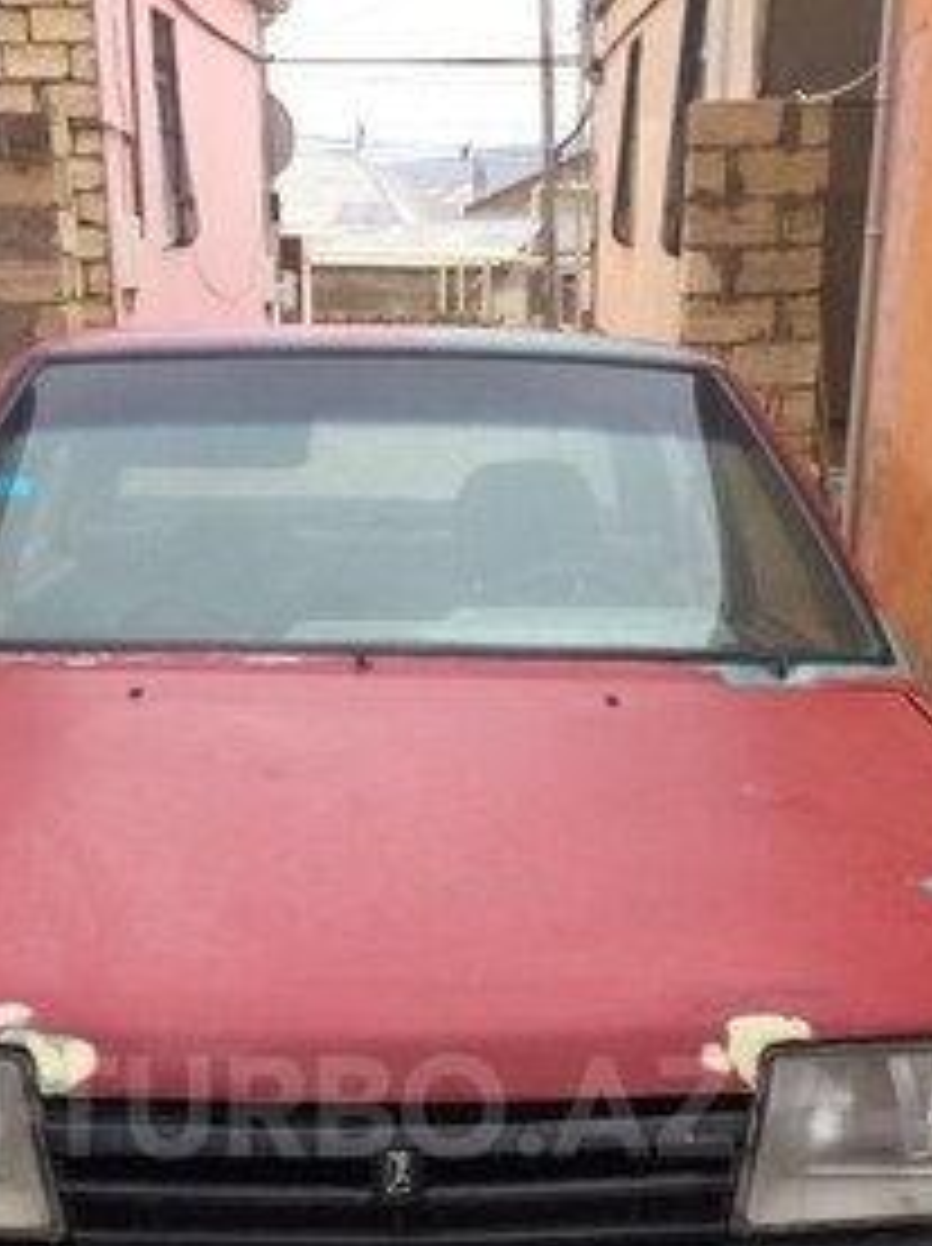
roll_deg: +1.1
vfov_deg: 34.9
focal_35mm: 52
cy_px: 1107
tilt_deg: -25.9
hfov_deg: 27.9
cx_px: 387
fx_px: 1871
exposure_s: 1/250
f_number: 2.2
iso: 32
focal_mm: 4.15
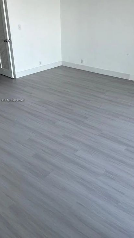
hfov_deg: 35.4
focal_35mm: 33
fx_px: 208
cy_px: 101
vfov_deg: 59.2
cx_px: 86
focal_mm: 5.1
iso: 40
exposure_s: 1/290
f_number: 1.6
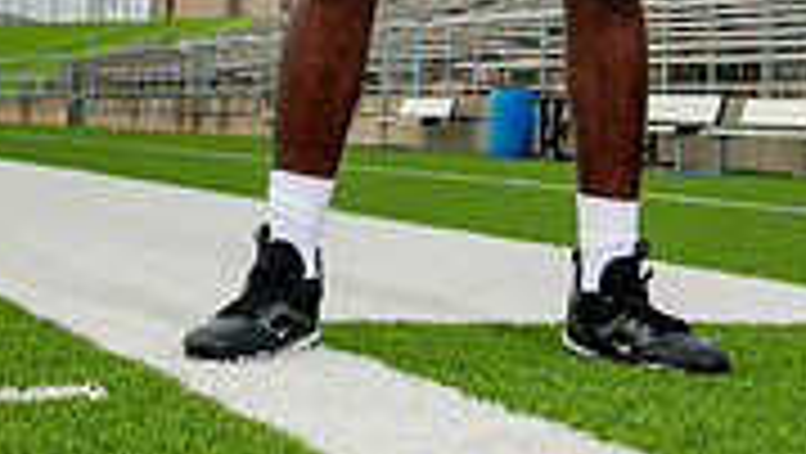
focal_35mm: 100
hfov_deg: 21.2
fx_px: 2139
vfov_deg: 11.0
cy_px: -472
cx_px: 567
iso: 125
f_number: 7.1
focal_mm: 38
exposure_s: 1/320
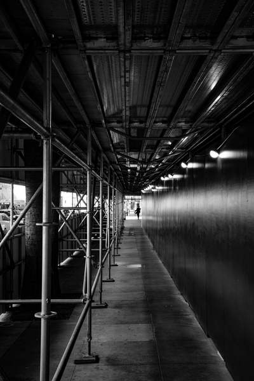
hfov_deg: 27.0
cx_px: 127
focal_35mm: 50
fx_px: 529
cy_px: 190
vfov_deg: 39.6
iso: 100
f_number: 9
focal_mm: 50
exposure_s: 1/15
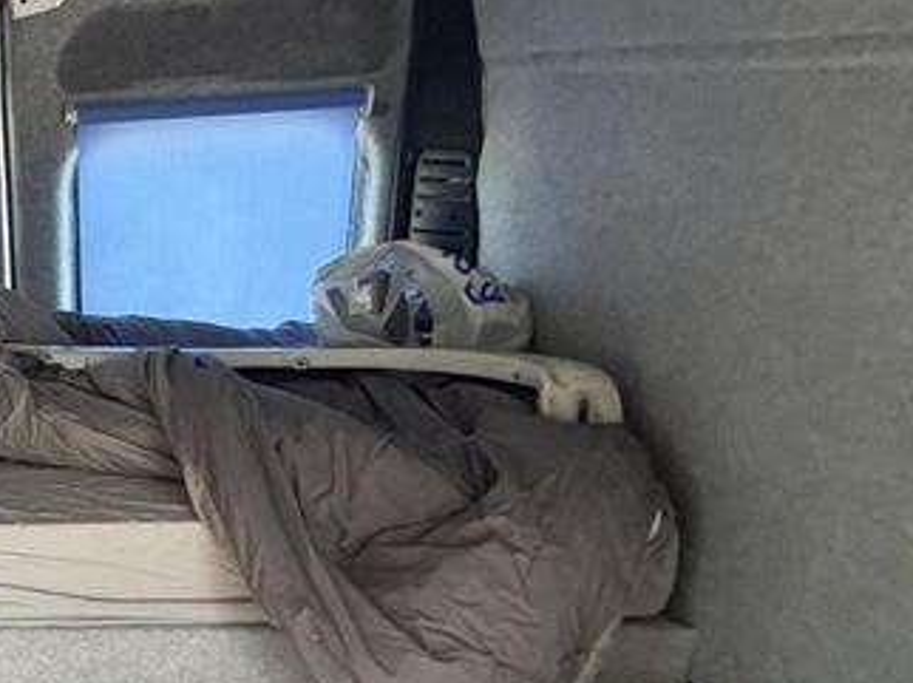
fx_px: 1028
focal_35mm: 39
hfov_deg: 40.8
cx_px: -34
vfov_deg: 36.1
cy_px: 493
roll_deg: +0.5
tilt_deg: -15.3
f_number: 2.2
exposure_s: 1/60
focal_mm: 2.22
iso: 320
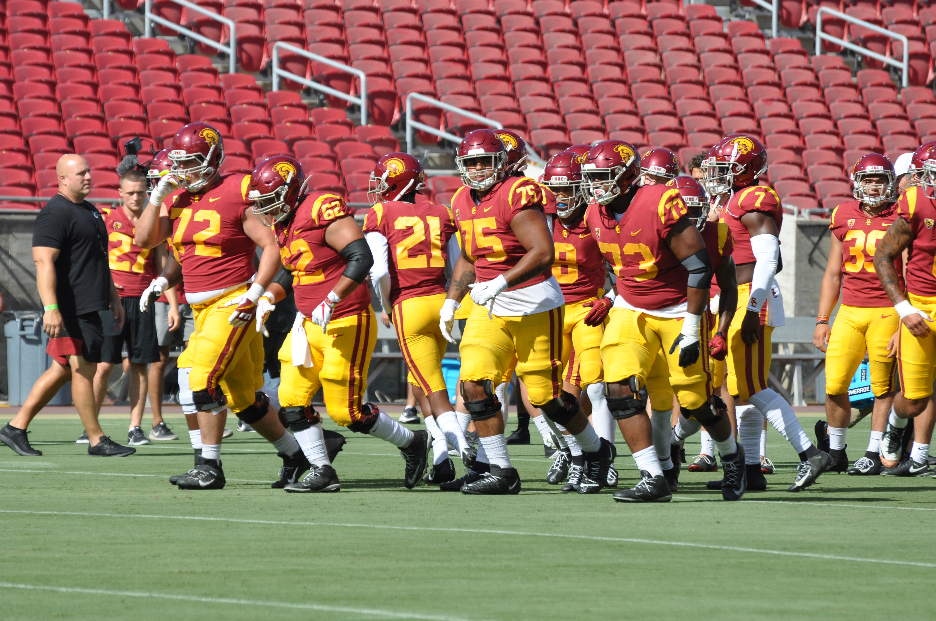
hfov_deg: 6.3
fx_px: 8569
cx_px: 468
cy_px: 310
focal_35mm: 330
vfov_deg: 4.2
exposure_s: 1/1600
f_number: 6.3
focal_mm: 220
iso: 400
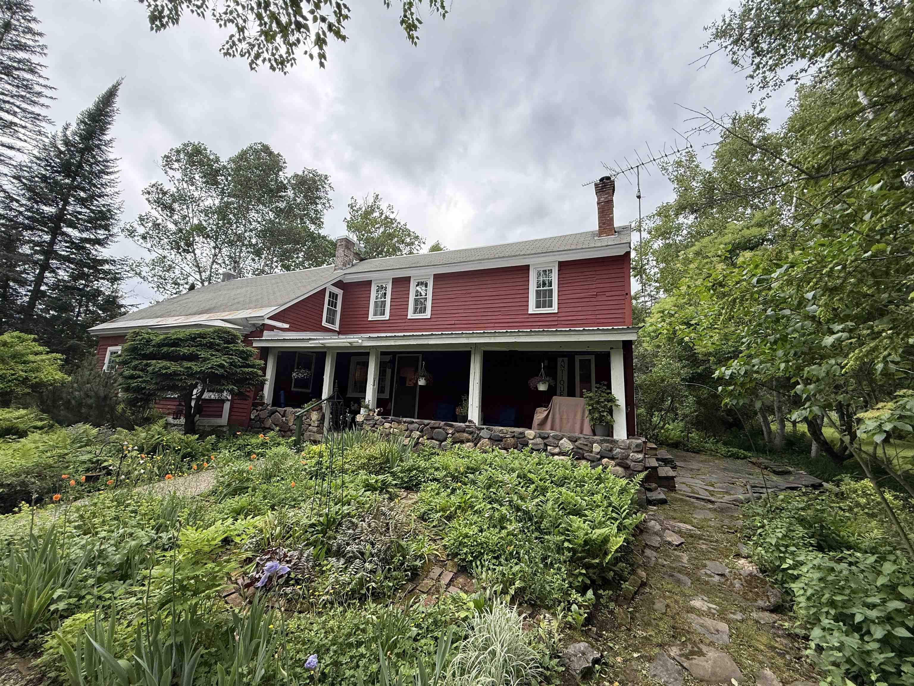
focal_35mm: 14
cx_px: 457
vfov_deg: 85.7
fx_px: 370
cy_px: 343
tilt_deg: +11.5
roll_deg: -2.4
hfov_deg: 102.1
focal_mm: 2.22
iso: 64
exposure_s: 1/424
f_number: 2.2
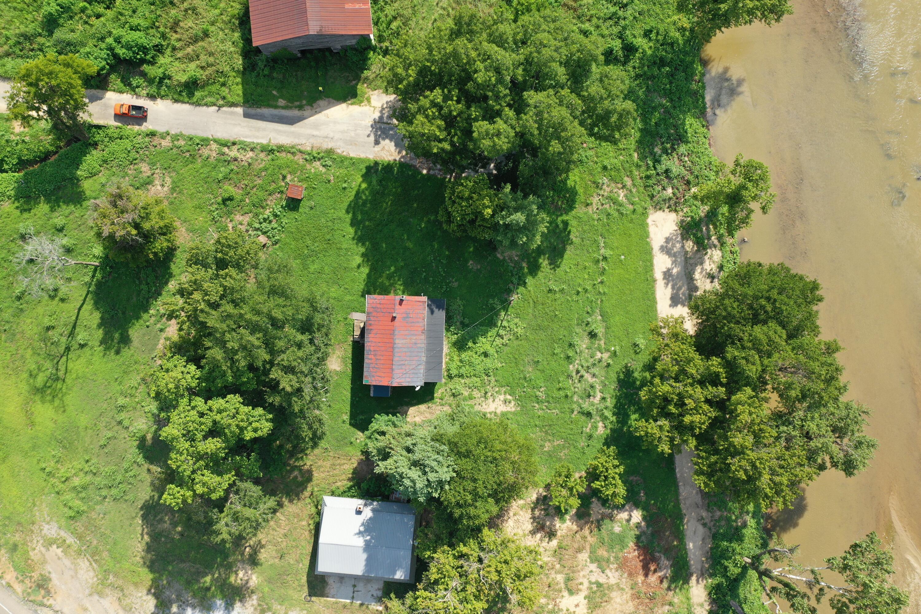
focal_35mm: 28
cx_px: 460
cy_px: 307
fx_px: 716
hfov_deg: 65.5
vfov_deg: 46.4
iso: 100
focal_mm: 10.26
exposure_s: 1/50
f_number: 3.5
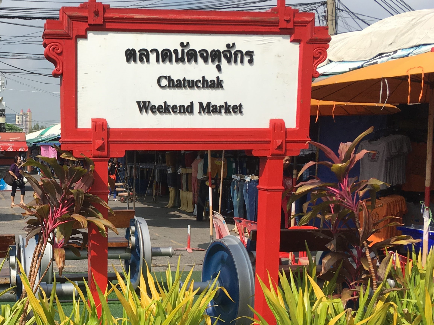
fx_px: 614
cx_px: 78
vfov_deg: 29.5
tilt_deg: -4.1
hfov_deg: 37.3
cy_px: 207
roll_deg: -2.4
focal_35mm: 49
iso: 25
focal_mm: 4.15
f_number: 2.2
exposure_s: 1/1789
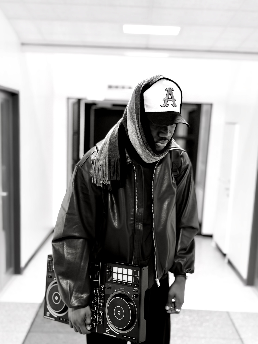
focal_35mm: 48
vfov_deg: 39.7
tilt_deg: -8.8
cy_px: 172
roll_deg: -2.4
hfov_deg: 30.3
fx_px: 477
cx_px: 129
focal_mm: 6.76
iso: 500
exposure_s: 1/33
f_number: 1.78
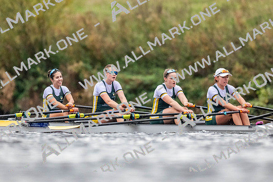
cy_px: 91
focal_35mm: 900
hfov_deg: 2.3
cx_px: 136
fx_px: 6821
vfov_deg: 1.5
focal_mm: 600
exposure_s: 1/2500
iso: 3600
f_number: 4
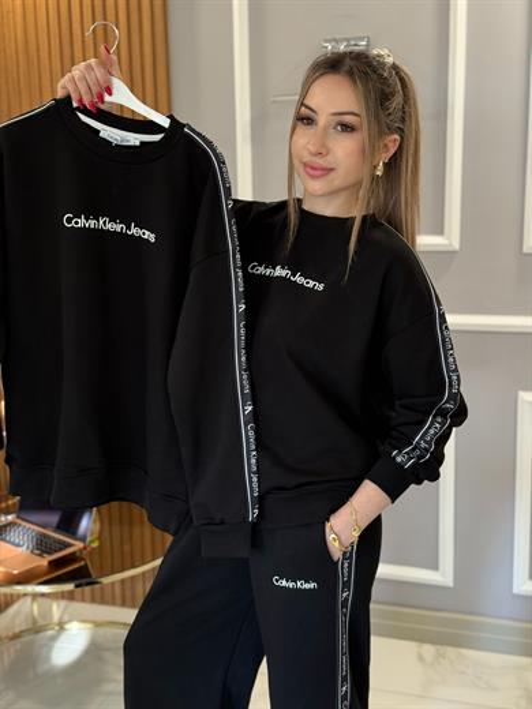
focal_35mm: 48
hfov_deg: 30.3
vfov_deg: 39.7
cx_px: 266
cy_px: 354
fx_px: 984
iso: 125
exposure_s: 1/60
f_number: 1.78
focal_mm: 6.76
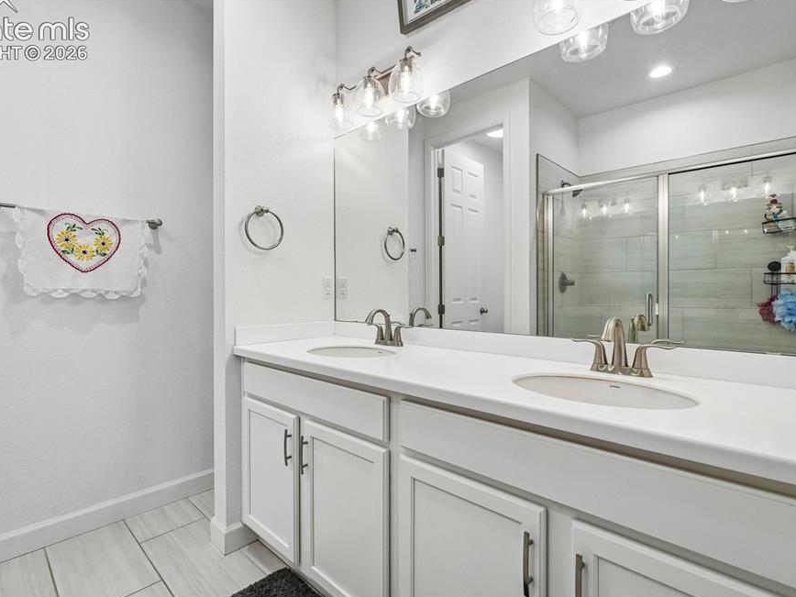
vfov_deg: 74.7
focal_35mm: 17
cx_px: 380
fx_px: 391
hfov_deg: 91.0
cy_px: 292
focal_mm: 10
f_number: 8
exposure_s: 1/80
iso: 800
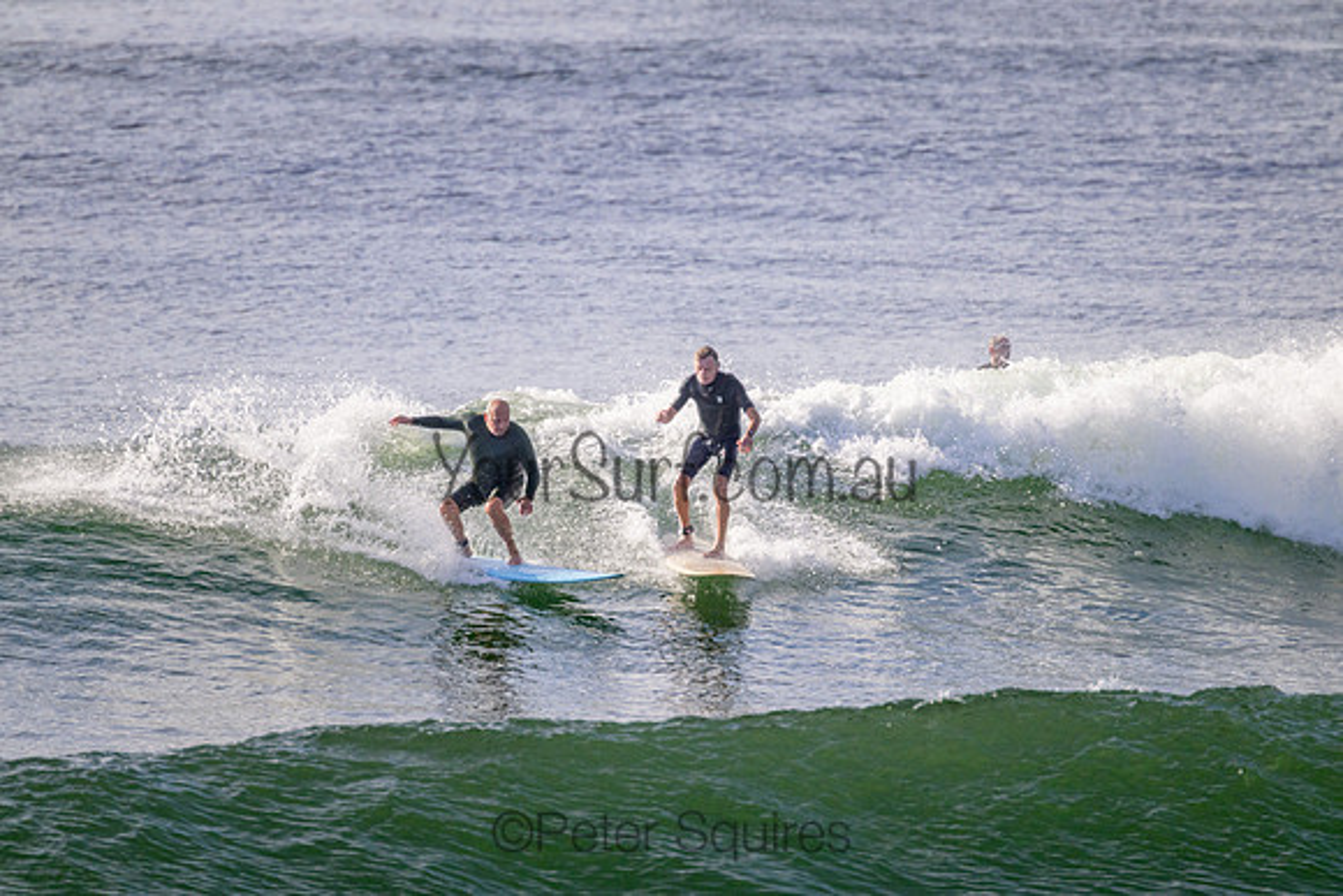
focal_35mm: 800
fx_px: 29850
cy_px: 448
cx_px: 672
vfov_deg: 1.7
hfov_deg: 2.6
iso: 900
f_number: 11
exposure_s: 1/2000
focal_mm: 800
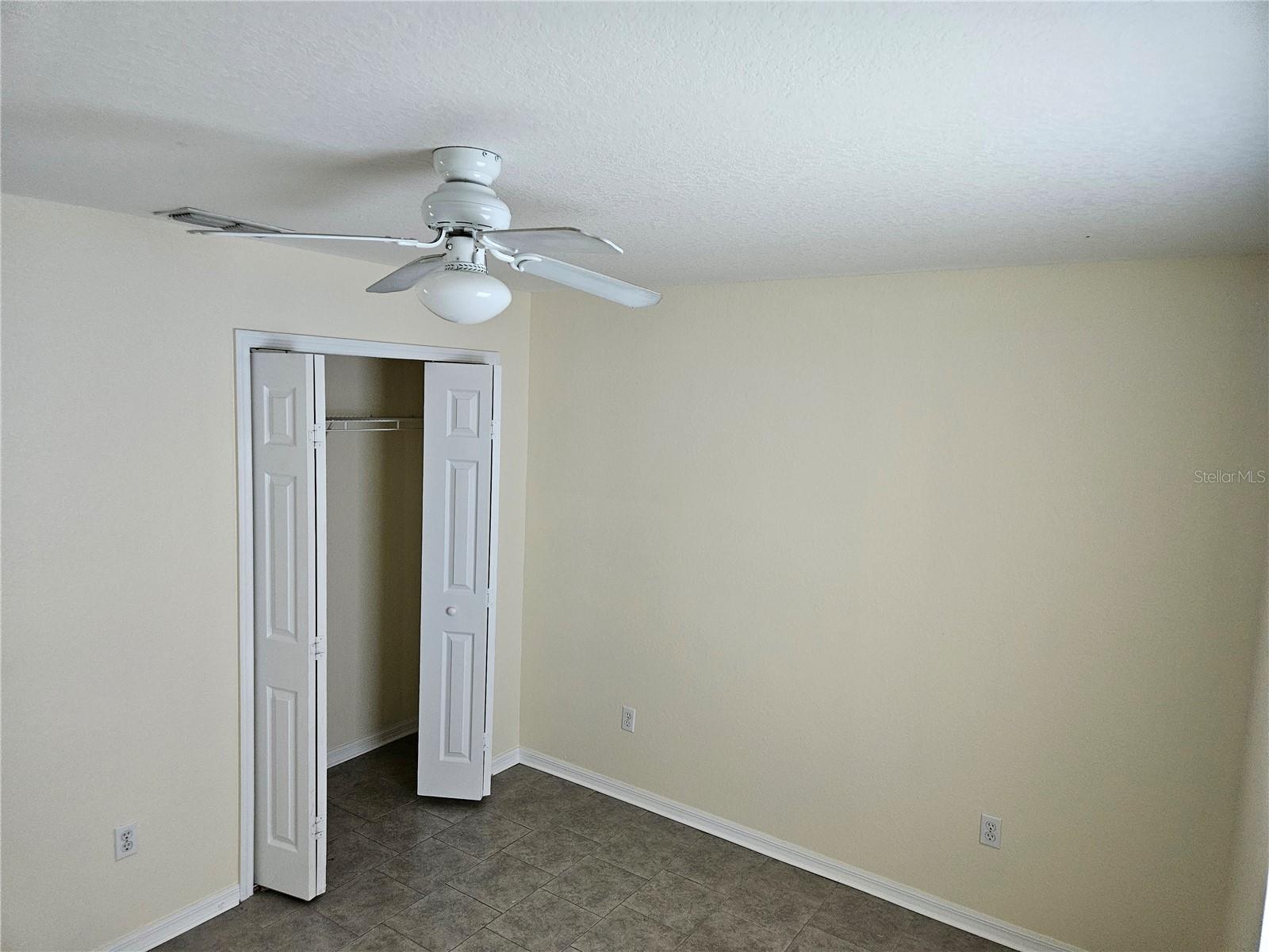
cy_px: 476
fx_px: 843
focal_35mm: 23
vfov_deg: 58.9
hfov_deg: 73.9
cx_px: 634
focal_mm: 5.4
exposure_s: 1/240
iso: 800
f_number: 1.8
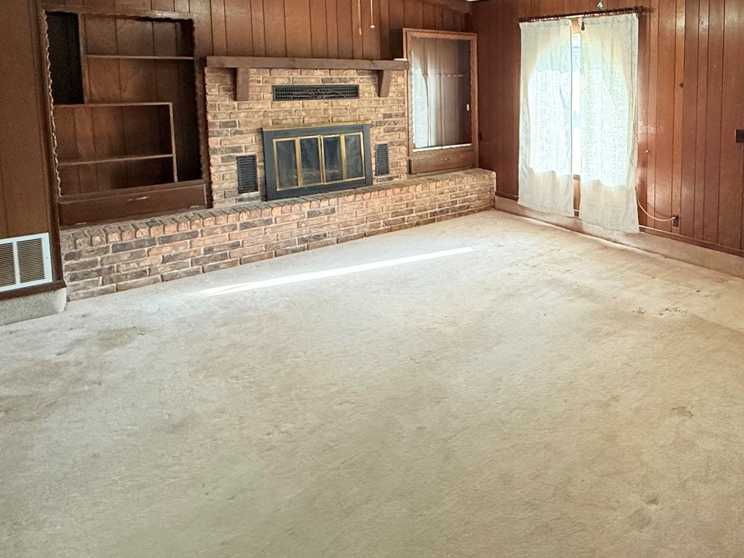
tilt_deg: -4.3
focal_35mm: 25
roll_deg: -1.1
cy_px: 120
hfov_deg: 59.6
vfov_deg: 51.8
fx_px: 537
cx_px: 662
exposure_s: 1/120
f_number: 2.2
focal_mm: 2.22
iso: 320
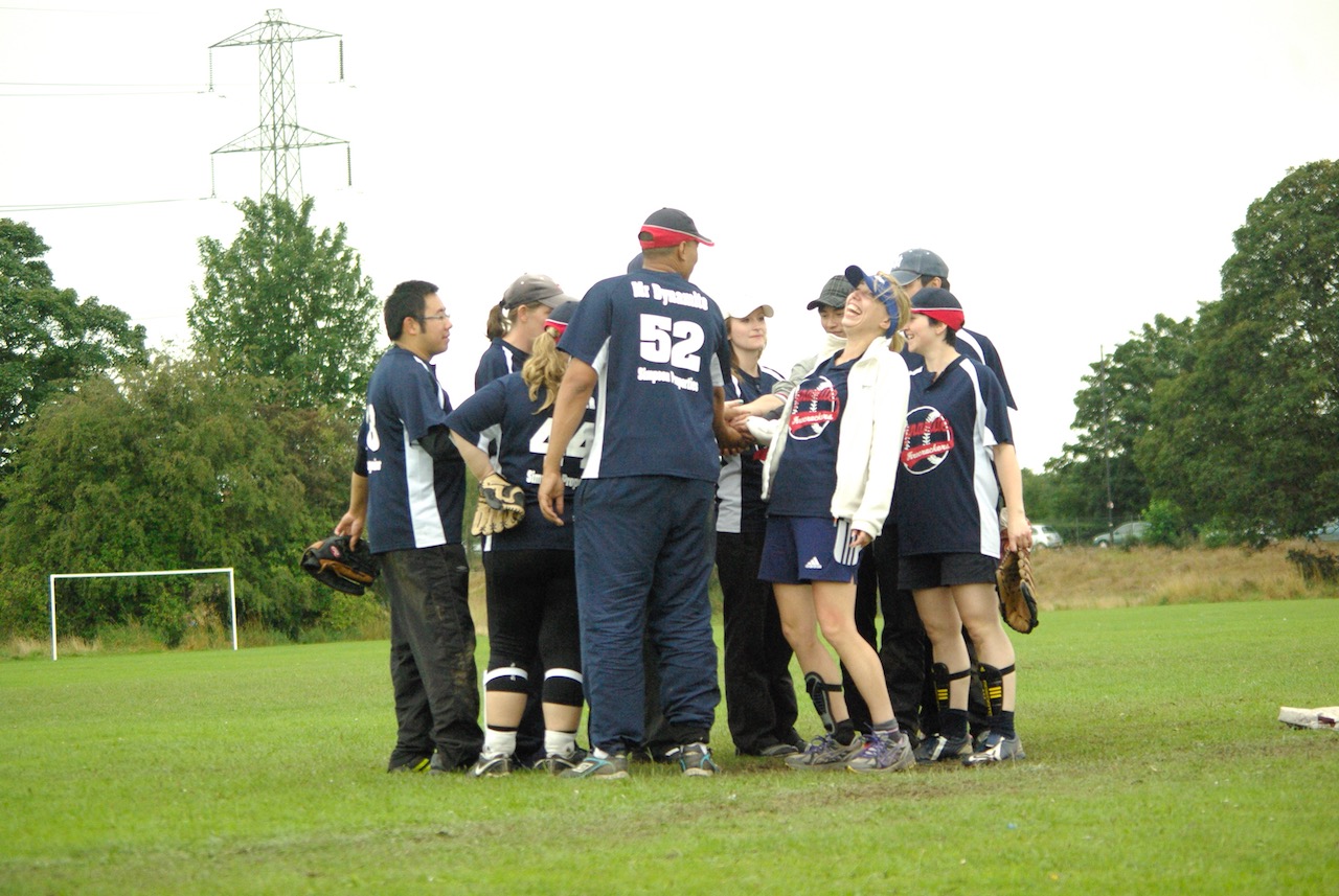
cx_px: 670
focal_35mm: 132
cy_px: 448
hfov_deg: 15.5
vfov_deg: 10.4
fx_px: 4916
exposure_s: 1/400
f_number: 4.5
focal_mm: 88
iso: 1600
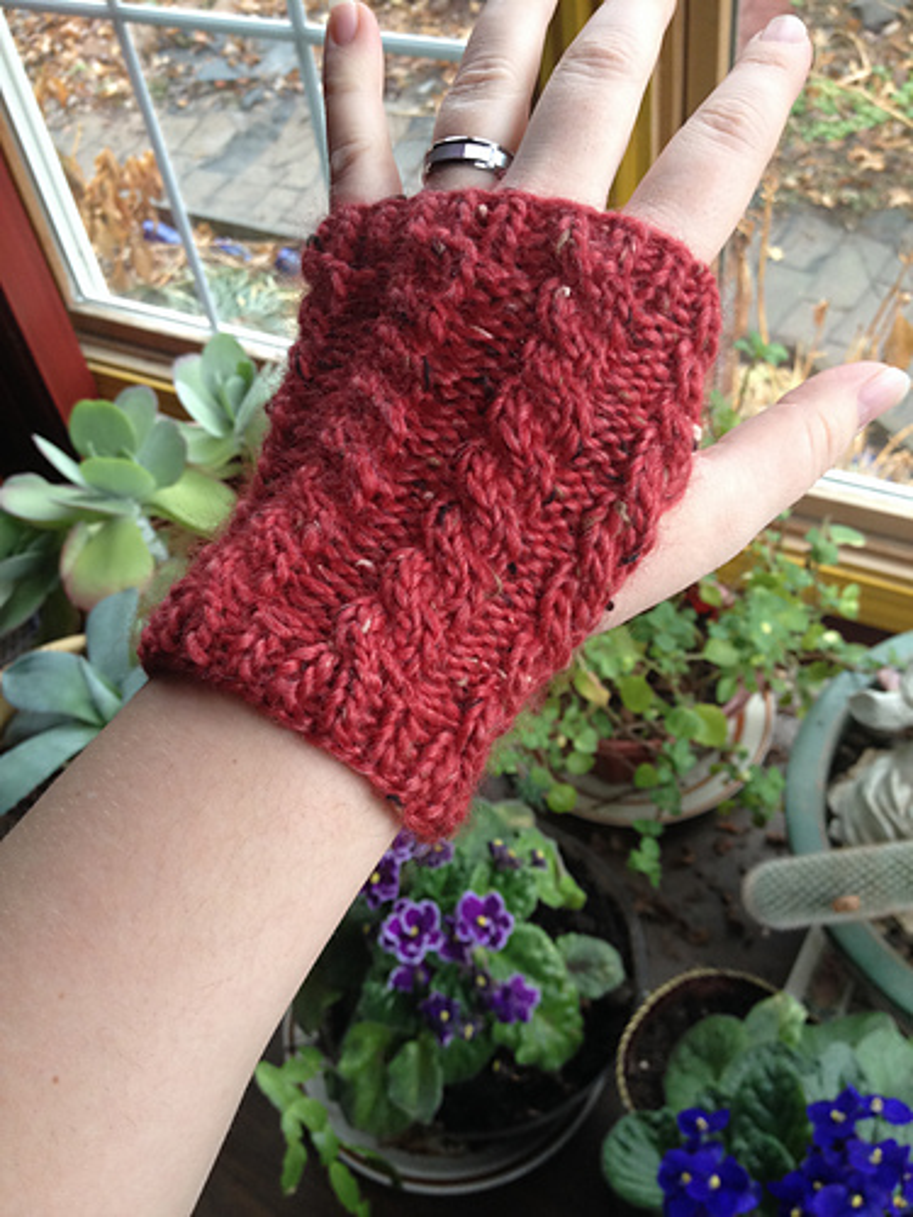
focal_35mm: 35
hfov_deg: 40.7
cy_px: 608
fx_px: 1231
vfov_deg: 52.6
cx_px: 456
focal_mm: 4.28
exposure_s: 1/20
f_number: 2.4
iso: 100
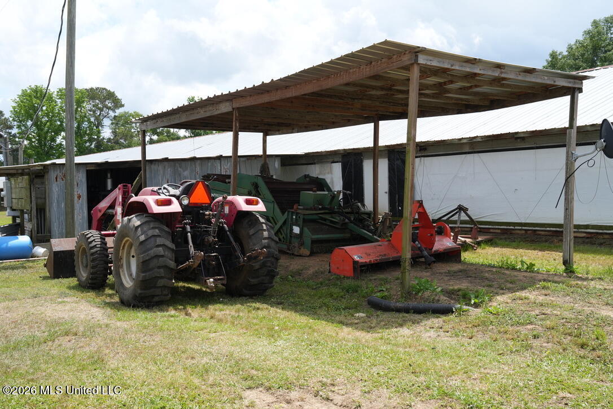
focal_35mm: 36
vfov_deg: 36.9
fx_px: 613
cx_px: 306
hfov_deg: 53.1
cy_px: 204
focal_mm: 36
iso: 320
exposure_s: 1/640
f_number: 7.1
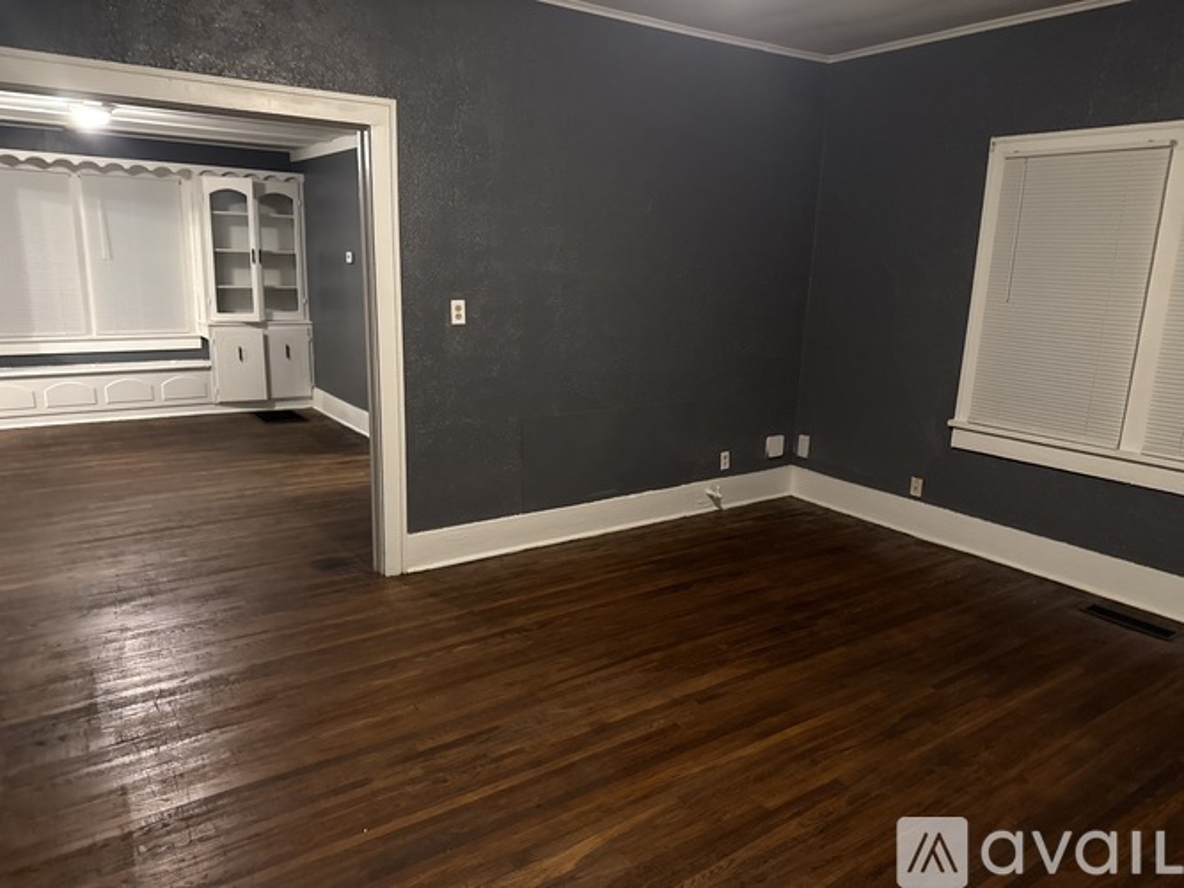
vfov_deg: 56.8
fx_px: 821
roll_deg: -1.9
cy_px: 444
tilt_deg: -12.9
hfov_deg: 71.6
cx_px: 592
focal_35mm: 24
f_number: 1.78
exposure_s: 1/30
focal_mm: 6.76
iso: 1000
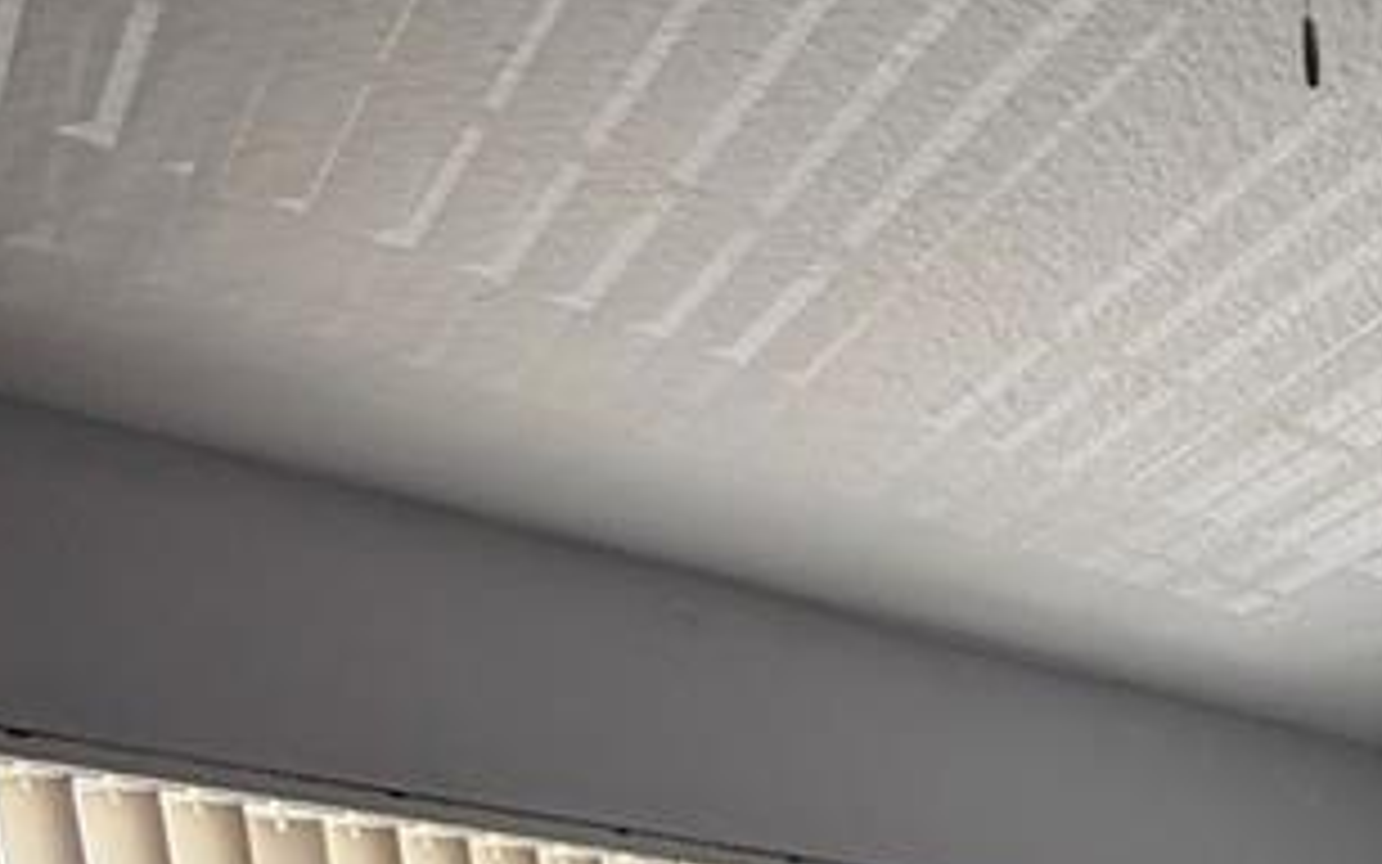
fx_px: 2185
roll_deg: +2.7
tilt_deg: -9.5
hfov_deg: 27.7
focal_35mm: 58
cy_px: 1742
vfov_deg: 16.7
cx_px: 1895
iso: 64
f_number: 2.2
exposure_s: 1/120
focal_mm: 2.22
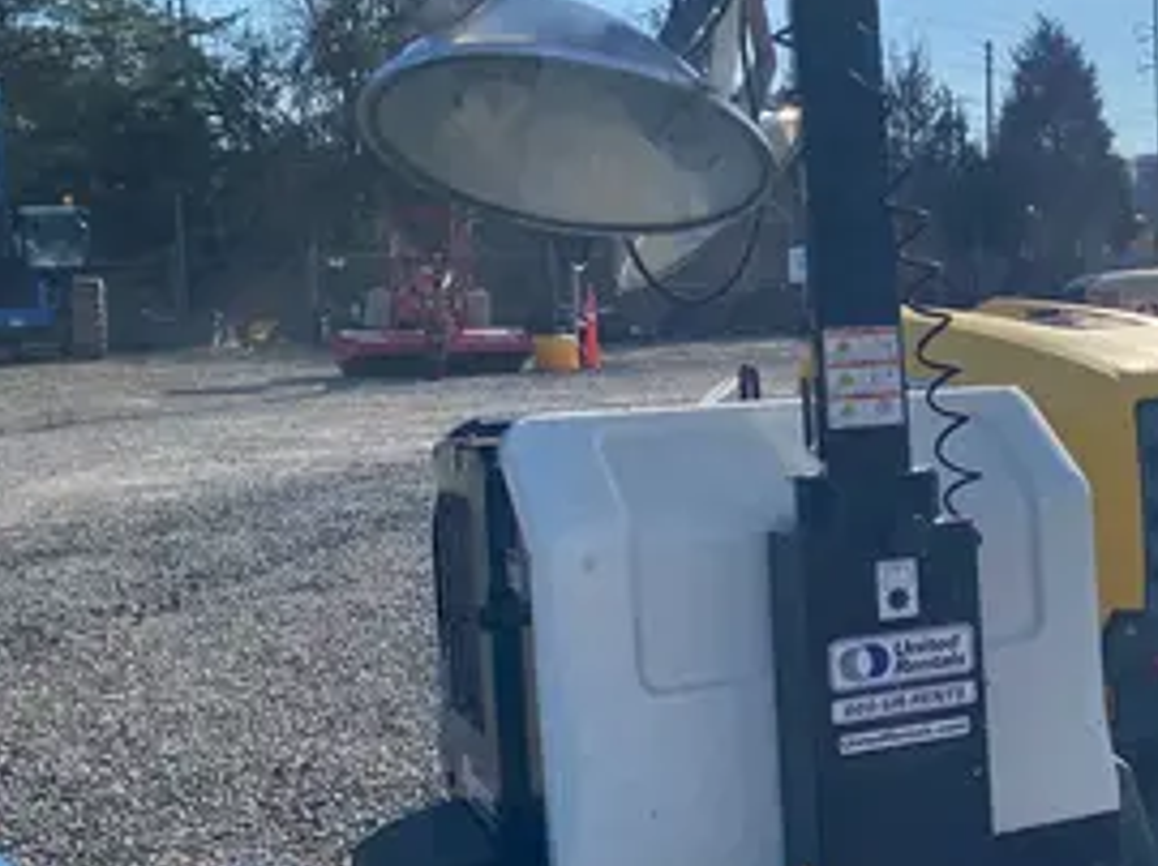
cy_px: 371
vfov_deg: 27.5
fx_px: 1771
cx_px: 1167
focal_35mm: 53
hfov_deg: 33.1
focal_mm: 4.25
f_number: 1.8
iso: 32
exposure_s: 1/5236
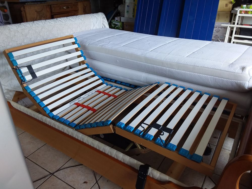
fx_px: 204
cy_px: 94
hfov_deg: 63.4
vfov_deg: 49.7
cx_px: 126
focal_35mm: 28
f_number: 1.9
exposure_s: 1/102
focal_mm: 2.91
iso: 40
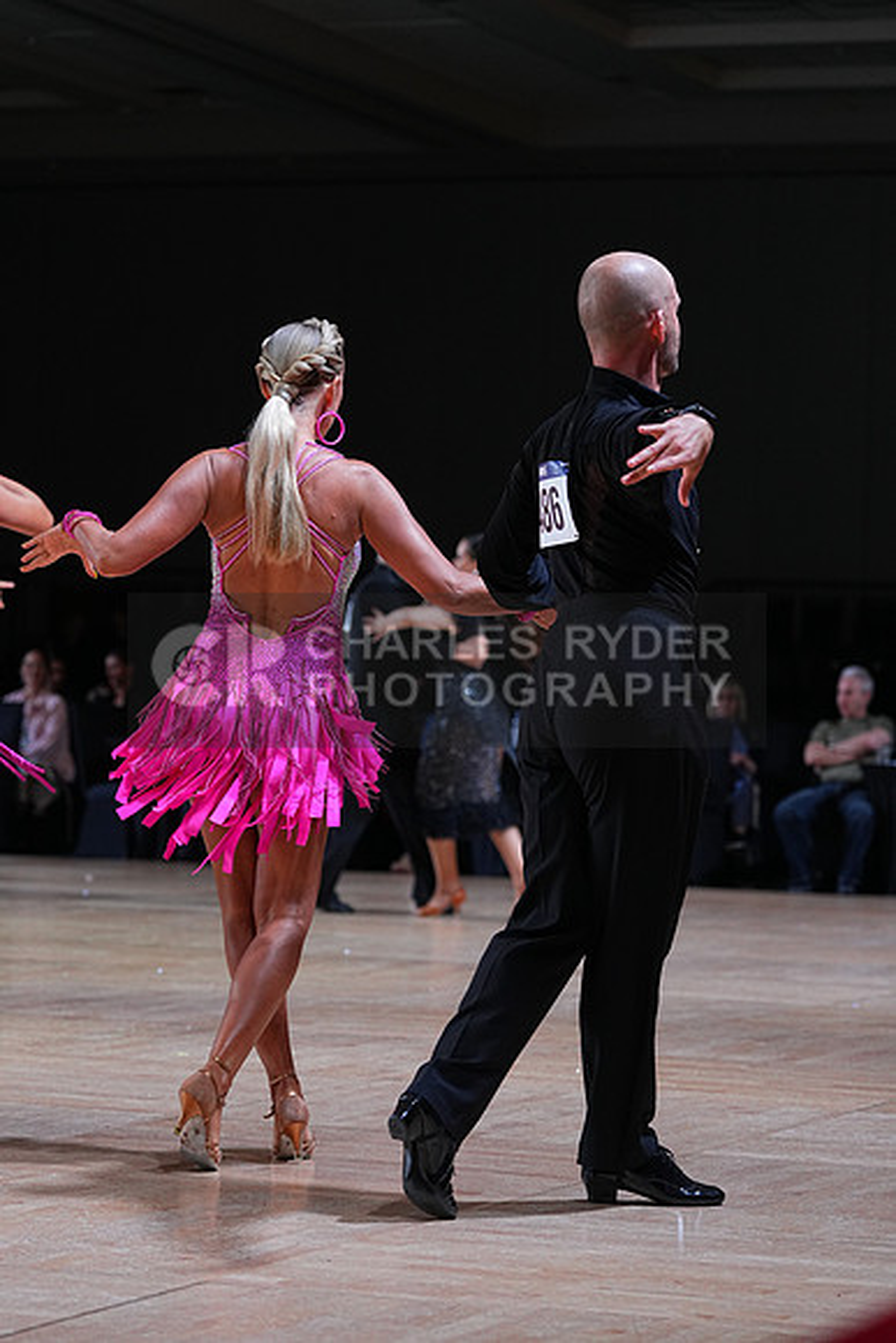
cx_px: 448
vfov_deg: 19.6
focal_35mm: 104
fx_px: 3880
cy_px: 672
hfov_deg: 13.2
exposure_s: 1/500
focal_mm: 104
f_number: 4
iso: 1250
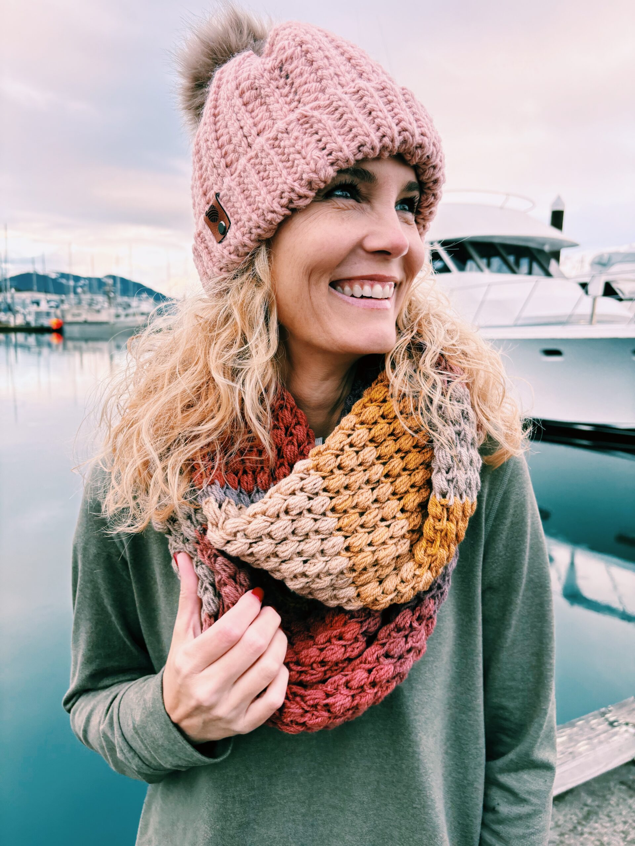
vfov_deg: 67.3
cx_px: 318
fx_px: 636
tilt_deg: -8.7
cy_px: 423
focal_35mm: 26
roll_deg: -0.8
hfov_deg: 53.1
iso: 50
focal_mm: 5.96
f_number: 1.6
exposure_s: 1/172
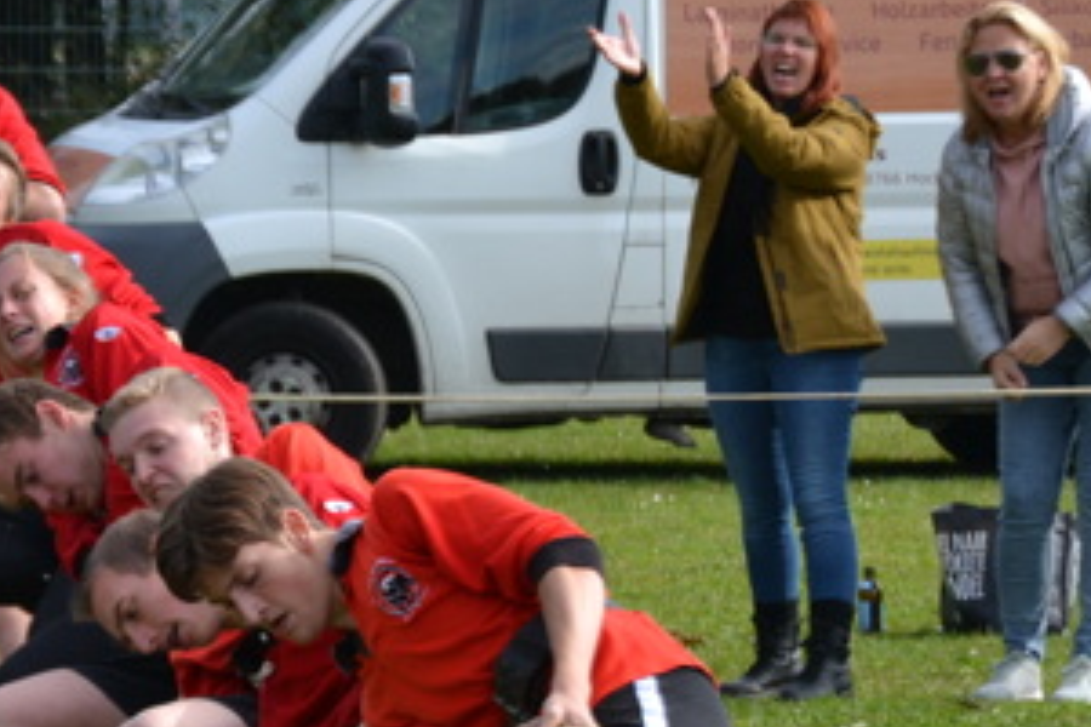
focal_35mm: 419
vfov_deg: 3.3
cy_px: 474
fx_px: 12707
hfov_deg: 4.9
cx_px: 73
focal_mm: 105
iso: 280
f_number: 5.6
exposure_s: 1/500
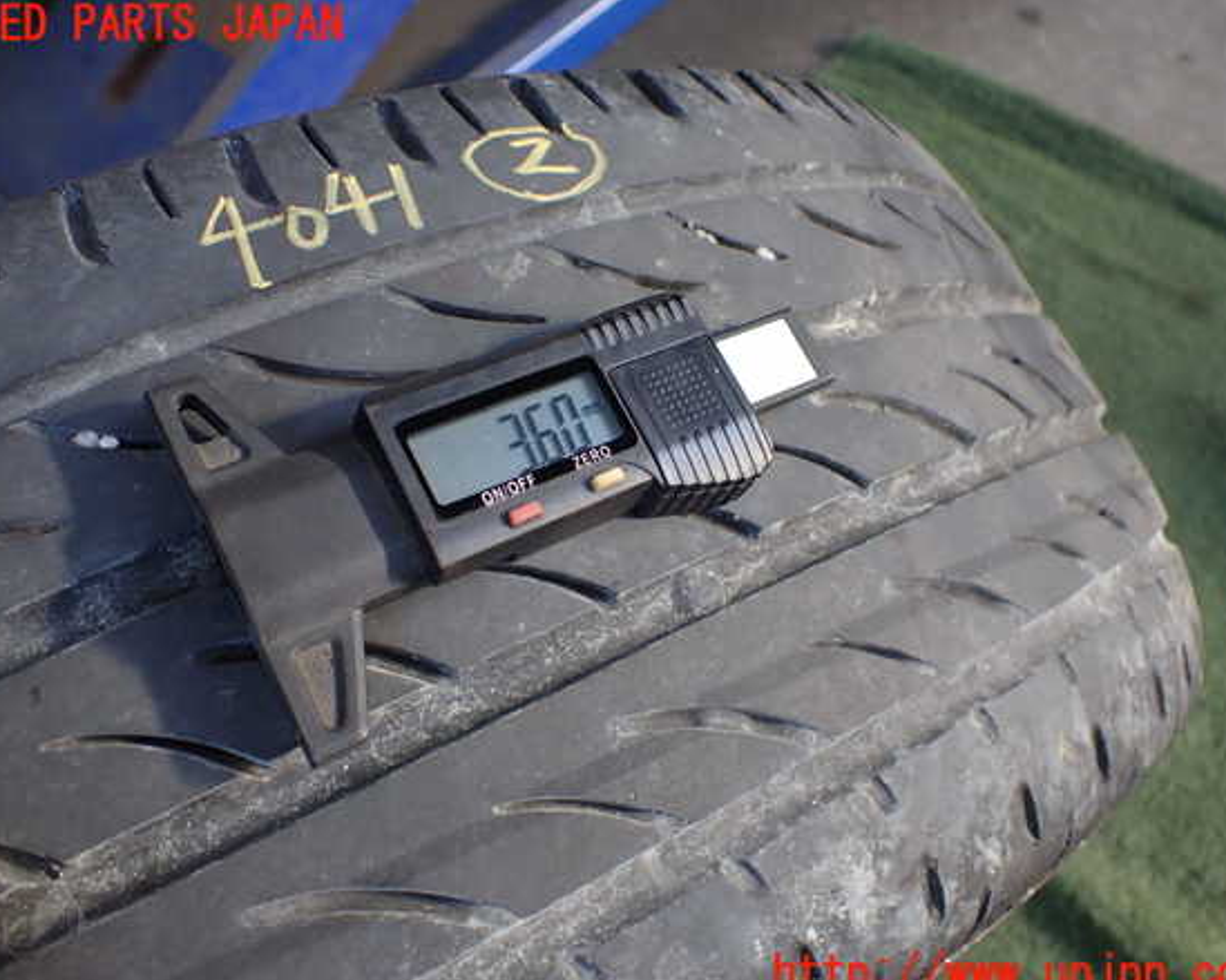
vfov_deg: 45.8
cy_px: 500
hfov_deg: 55.7
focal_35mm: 32
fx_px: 1161
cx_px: 607
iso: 160
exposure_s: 1/125
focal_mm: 5.4
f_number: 2.3
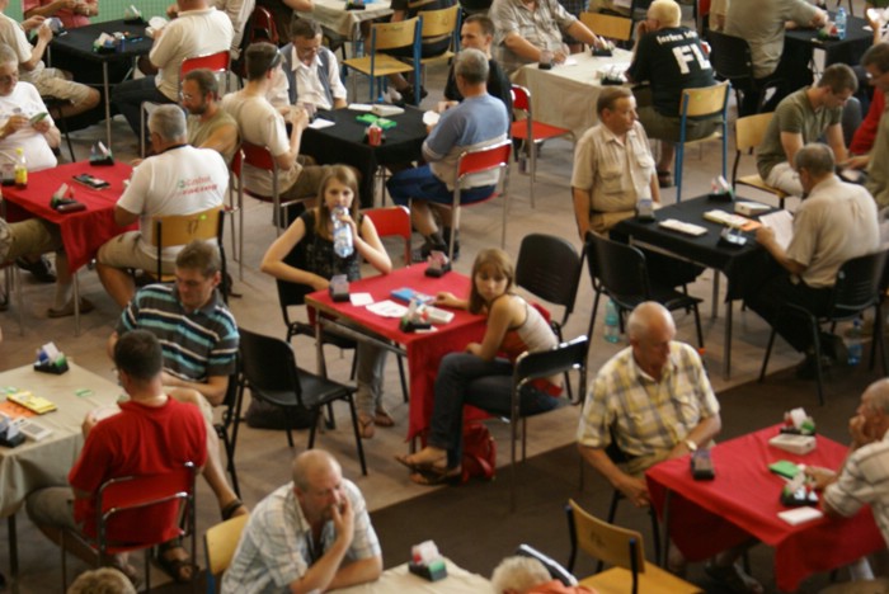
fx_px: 2595
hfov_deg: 19.4
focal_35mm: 105
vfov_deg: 13.1
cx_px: 444
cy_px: 297
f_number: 5.6
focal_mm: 70
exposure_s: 1/30
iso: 400
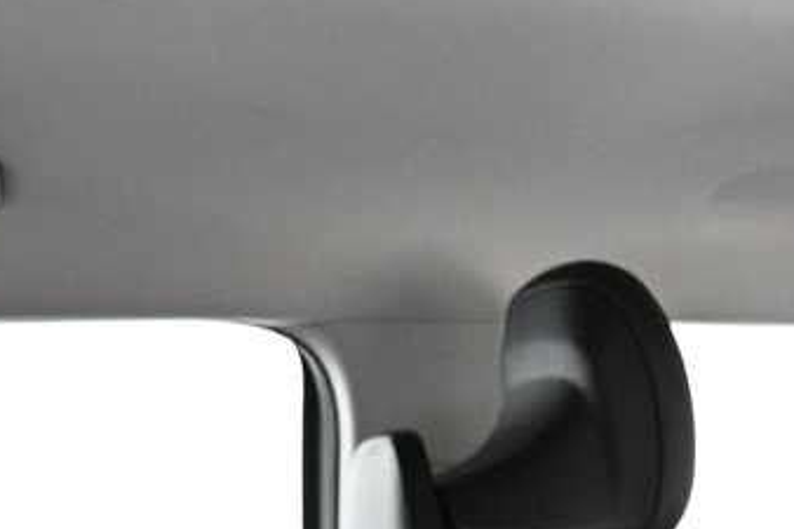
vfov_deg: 10.5
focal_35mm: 115
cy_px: 1183
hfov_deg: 17.6
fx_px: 2535
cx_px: 103
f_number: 3.5
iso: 1600
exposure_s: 1/20
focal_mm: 16
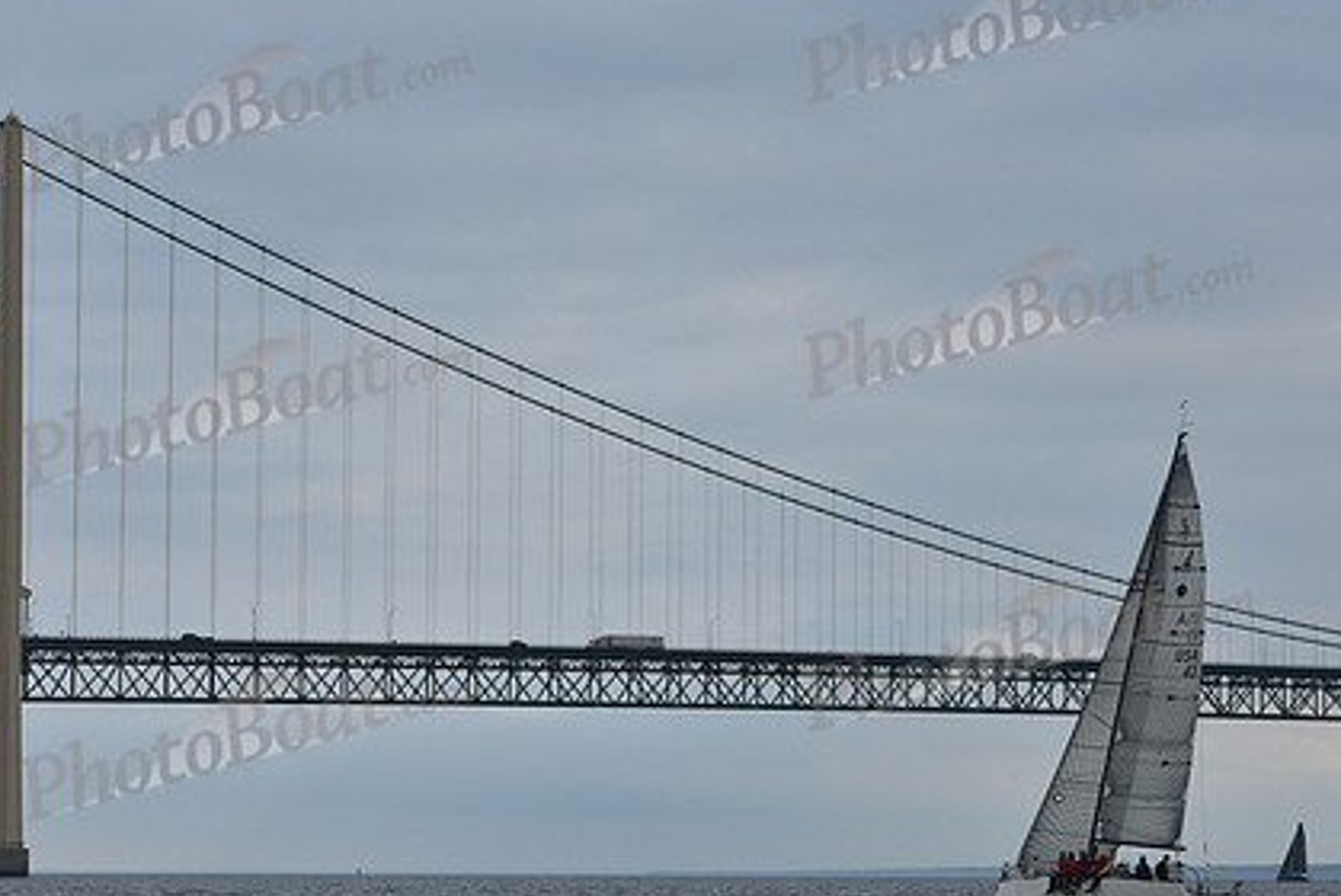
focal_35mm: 119
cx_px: 640
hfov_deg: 17.2
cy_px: 526
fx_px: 4436
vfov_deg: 11.5
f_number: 7.1
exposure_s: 1/800
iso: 400
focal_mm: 86
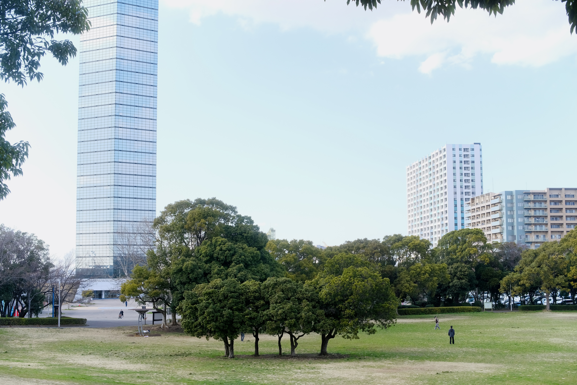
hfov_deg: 37.5
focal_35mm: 53
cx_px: 288
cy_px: 192
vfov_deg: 25.5
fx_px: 849
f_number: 7.1
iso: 400
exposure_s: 1/125
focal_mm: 35
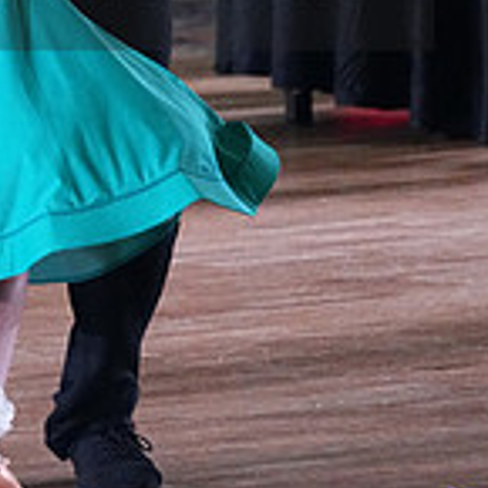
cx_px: -29
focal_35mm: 678
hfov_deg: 2.6
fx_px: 10814
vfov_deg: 2.6
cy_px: -61
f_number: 5.6
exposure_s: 1/400
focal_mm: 200
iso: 10000
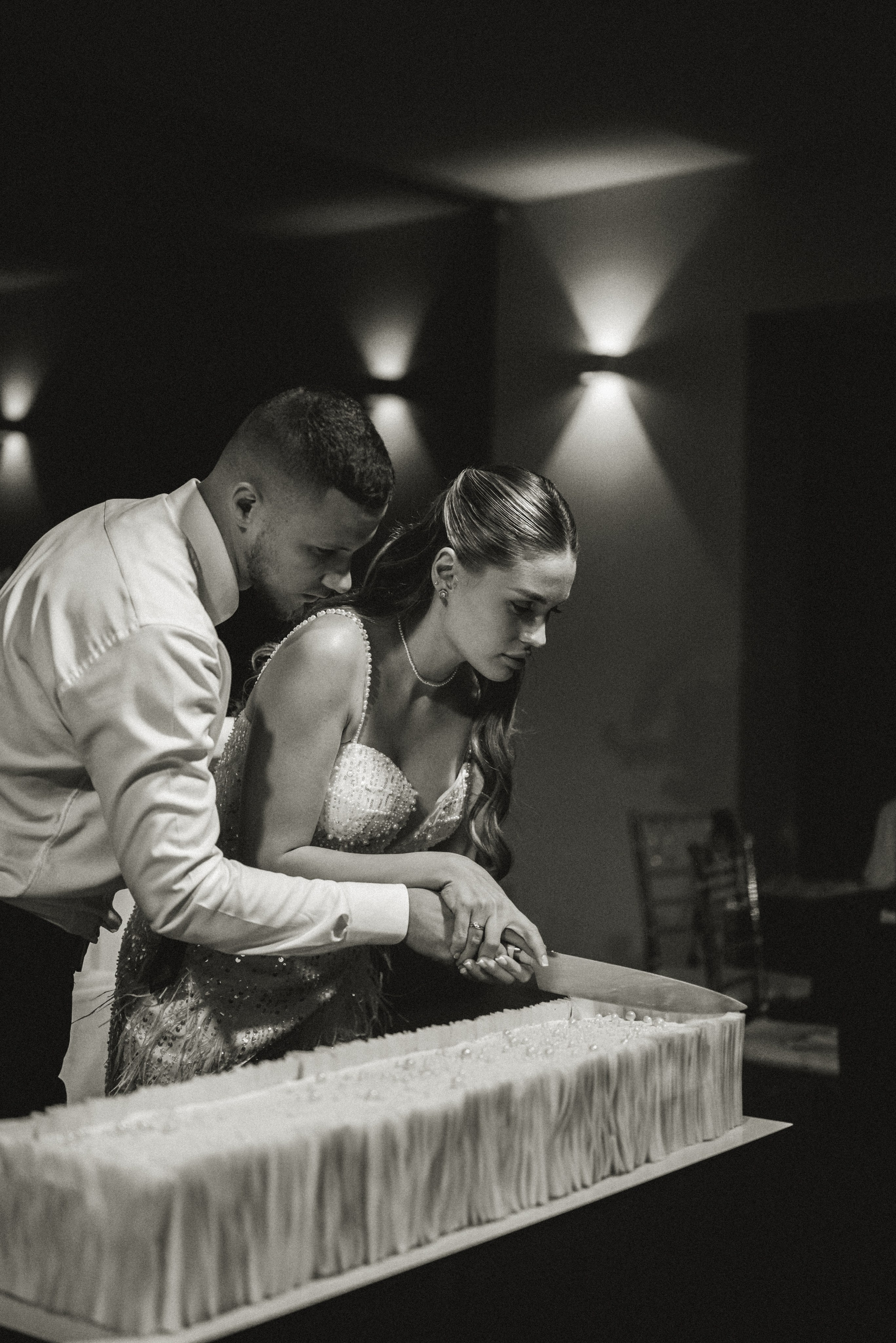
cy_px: 672
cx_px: 448
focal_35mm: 50
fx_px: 1865
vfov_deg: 39.6
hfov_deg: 27.0
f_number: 1.8
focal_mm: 50
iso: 500
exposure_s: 1/2000
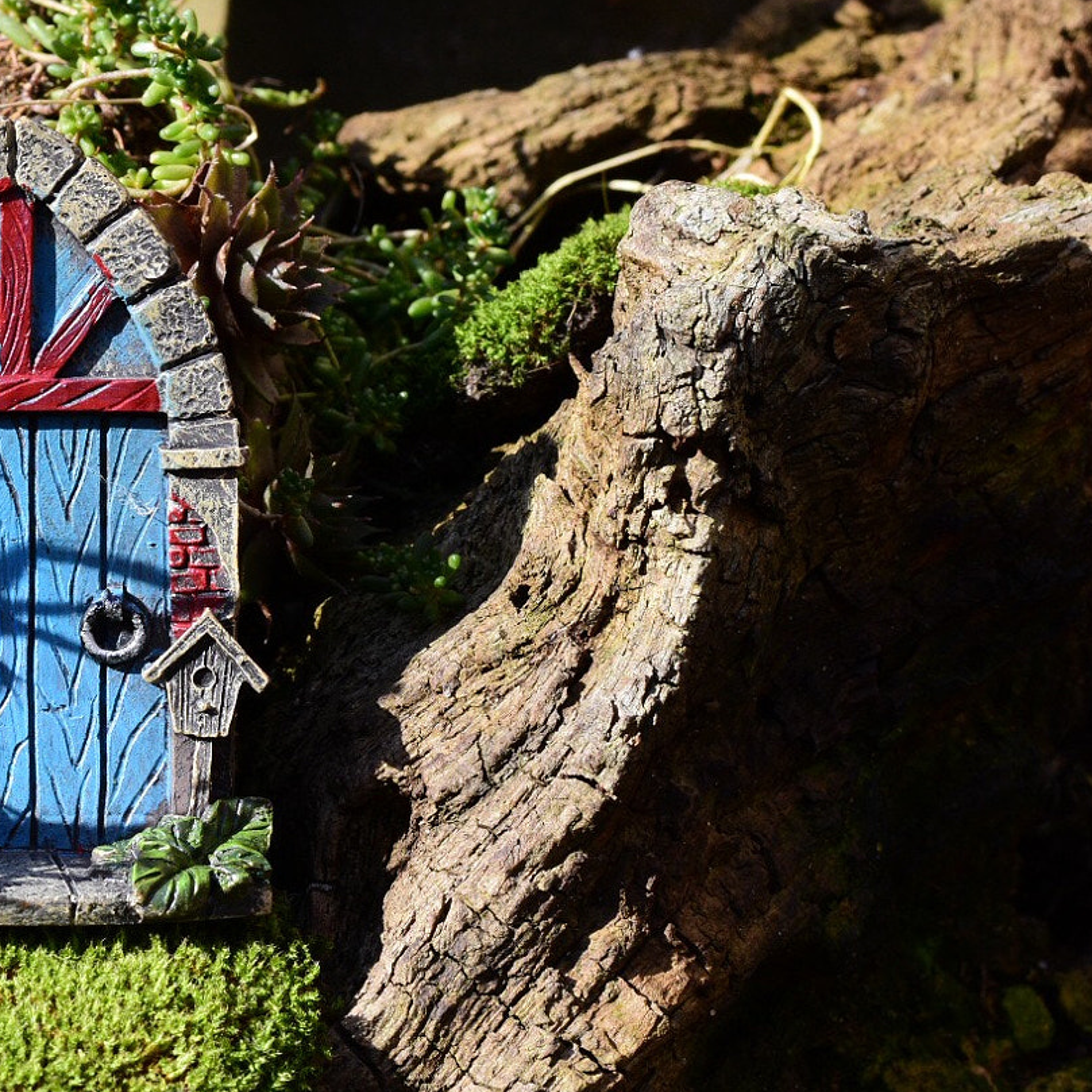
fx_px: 4497
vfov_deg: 13.8
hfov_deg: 13.7
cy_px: 577
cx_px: 103
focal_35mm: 126
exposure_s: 1/400
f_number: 10
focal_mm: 50
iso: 800
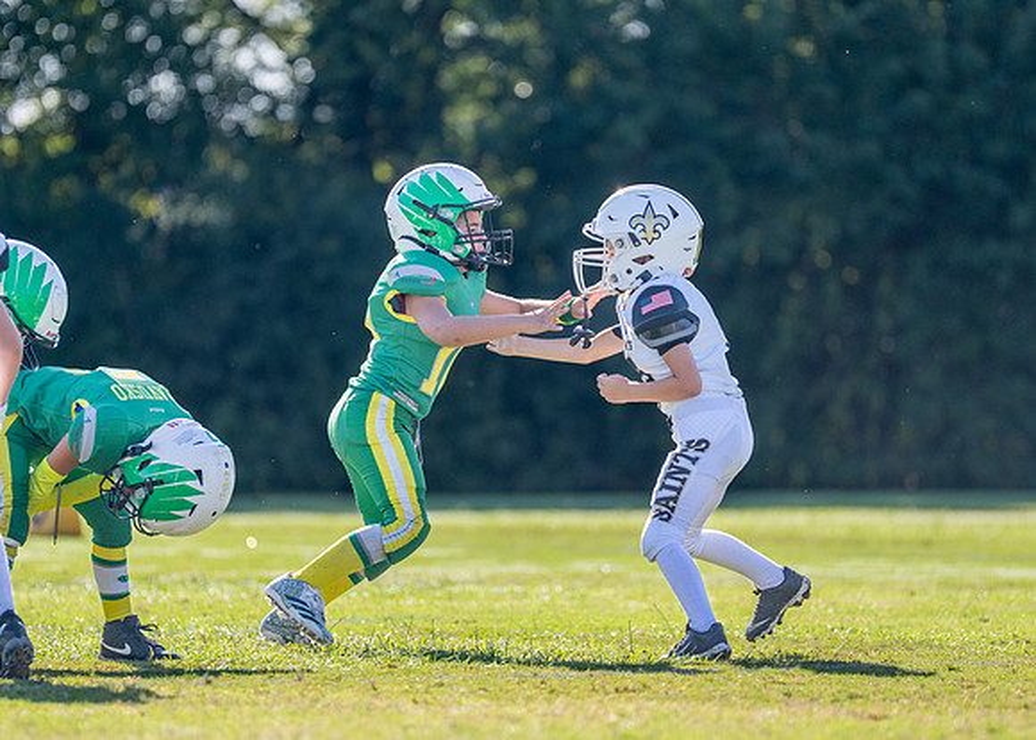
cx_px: 506
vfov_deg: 4.5
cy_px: 356
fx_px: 9399
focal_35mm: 320
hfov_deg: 6.3
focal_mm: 200
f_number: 2.8
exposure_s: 1/2500
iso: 250
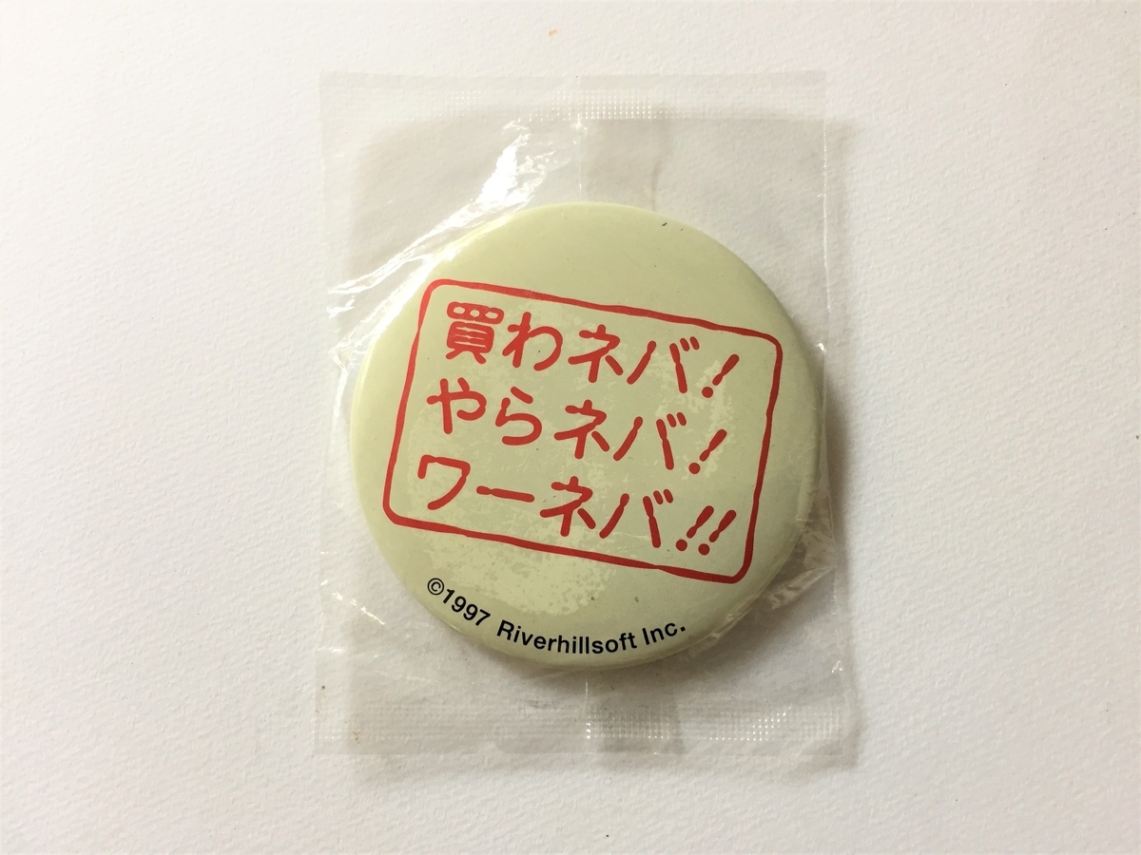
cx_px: 570
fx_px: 956
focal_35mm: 29
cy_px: 428
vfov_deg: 48.2
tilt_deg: -84.3
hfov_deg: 61.7
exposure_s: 1/30
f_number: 2.2
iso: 50
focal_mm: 4.15
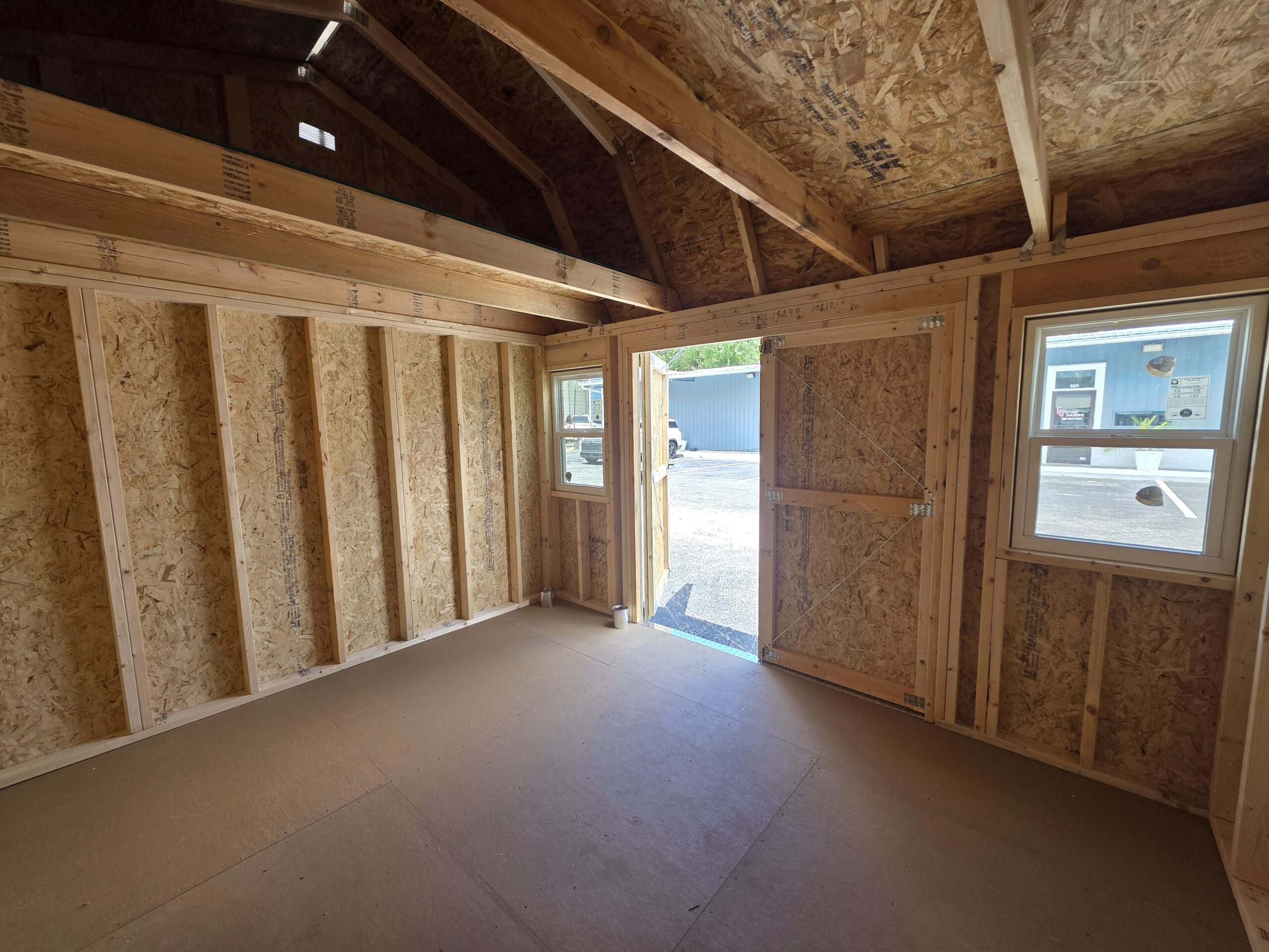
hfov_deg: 106.2
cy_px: 476
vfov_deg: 89.9
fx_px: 477
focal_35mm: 13
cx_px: 634
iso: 40
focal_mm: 2.2
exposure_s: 1/120
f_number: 1.9
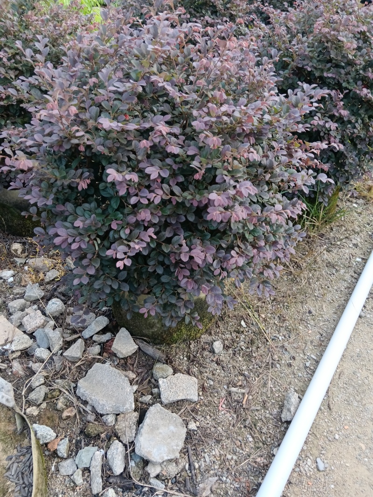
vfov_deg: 67.3
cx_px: 186
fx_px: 374
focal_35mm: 26
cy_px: 248
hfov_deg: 53.1
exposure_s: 1/33.3
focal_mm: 4.05
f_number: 1.8
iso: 1039
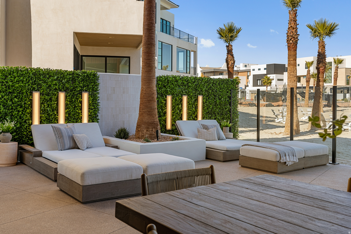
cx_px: 176
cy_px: 117
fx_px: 331
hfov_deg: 55.8
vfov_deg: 38.9
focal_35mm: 34
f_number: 8
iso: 160
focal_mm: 34
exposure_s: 1/160
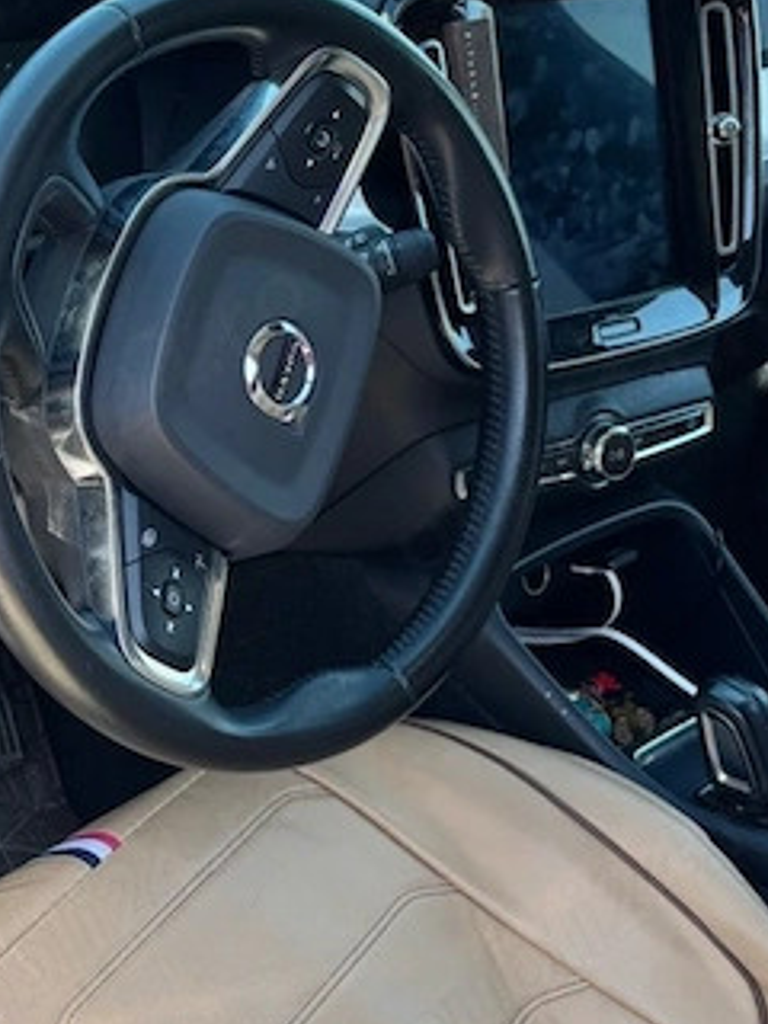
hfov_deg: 22.4
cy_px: 499
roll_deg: -9.6
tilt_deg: -26.2
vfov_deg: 29.8
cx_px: 227
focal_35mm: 65
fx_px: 1923
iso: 50
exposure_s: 1/247
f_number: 1.6
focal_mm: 5.96
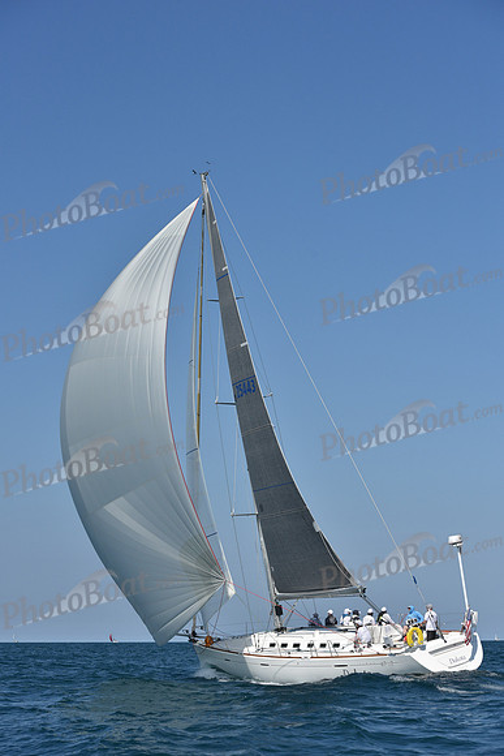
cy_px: 378
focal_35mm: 70
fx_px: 1469
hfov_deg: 19.5
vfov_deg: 28.8
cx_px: 252
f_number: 8
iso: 250
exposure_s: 1/1600
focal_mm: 70
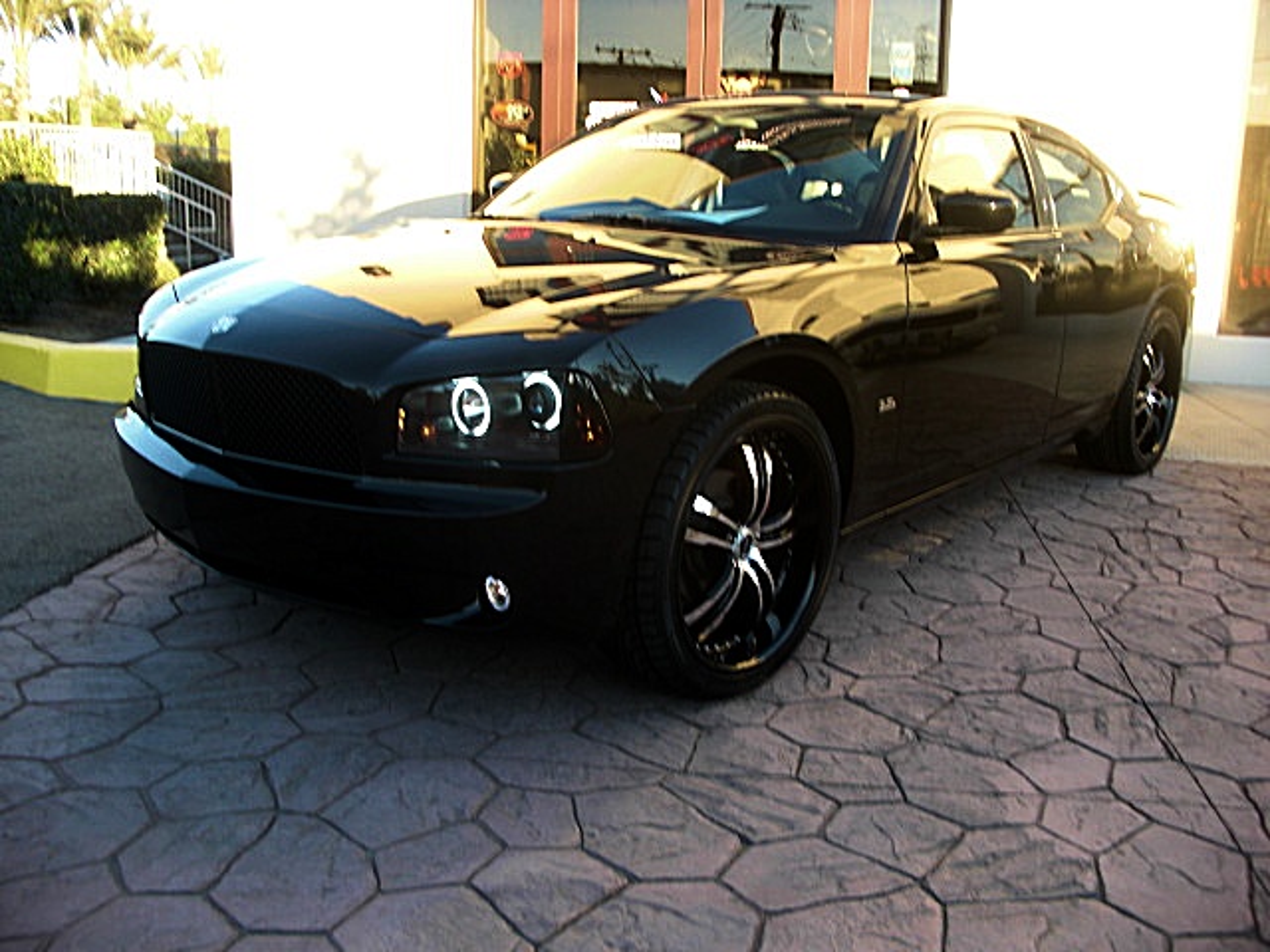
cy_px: 476
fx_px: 1321
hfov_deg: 51.4
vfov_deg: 39.7
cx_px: 635
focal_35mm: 36
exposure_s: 1/80
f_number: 2.8
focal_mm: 6.3
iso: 50
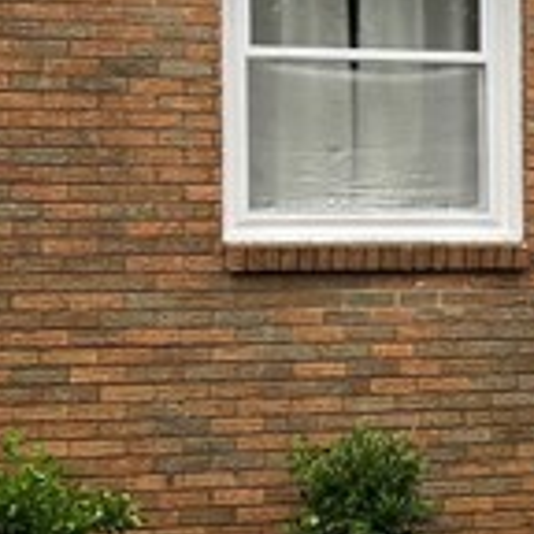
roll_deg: +2.7
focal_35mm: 163
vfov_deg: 10.7
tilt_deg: +1.8
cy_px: 193
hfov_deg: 10.2
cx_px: 886
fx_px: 2845
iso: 40
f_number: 1.6
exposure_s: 1/261
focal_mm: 5.1
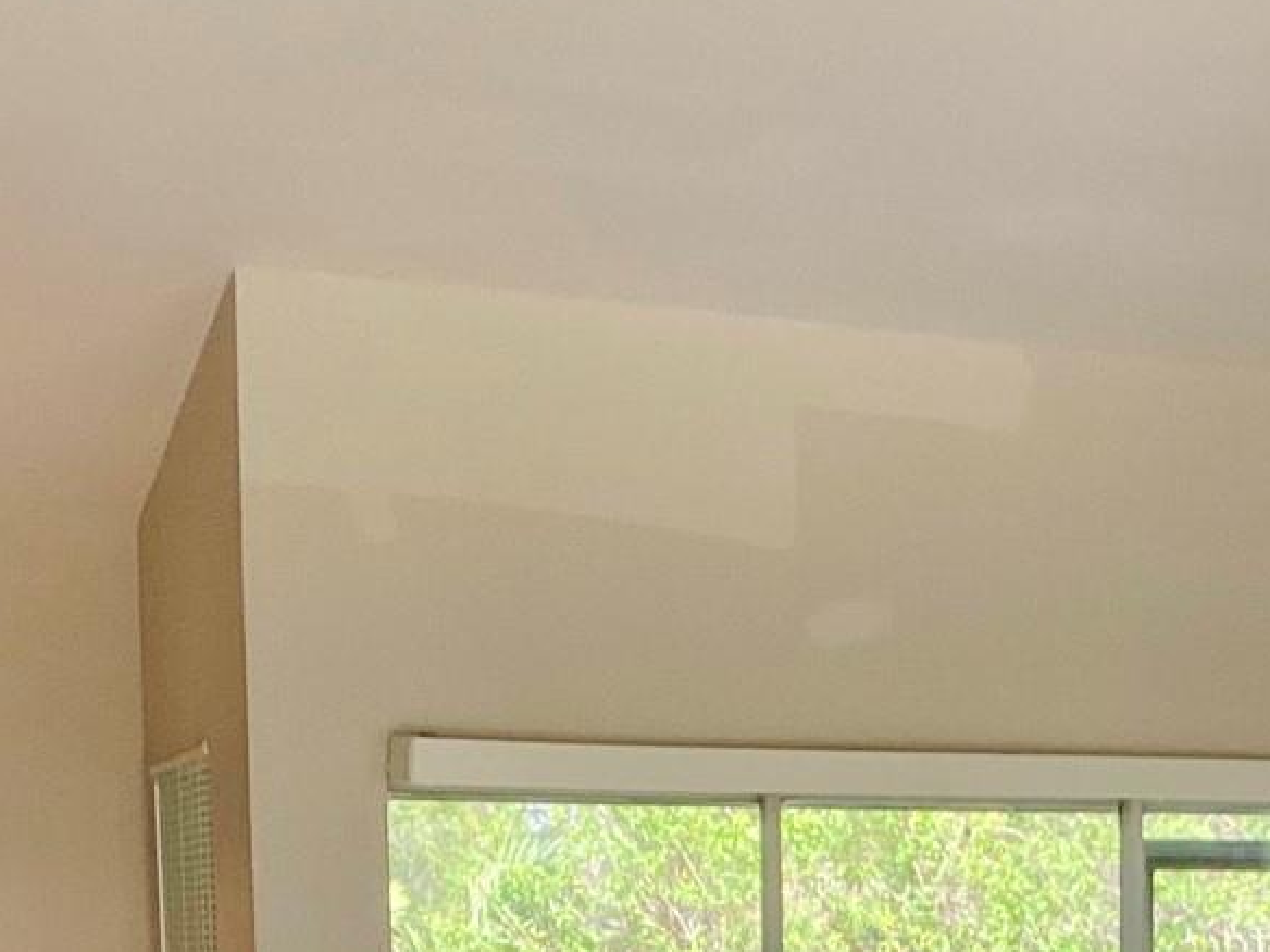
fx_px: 3119
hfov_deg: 22.5
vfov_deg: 16.4
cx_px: 1142
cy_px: 1241
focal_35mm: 85
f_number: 2.4
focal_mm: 3.3
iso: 64
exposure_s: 1/120
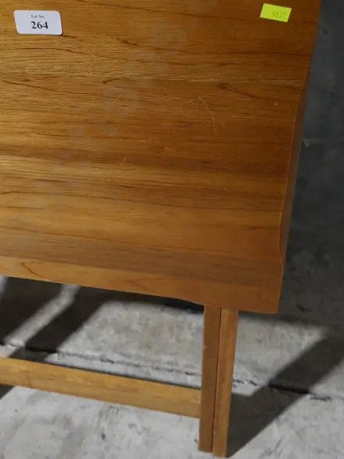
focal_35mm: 56
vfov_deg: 34.3
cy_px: 194
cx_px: 50
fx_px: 742
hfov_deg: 25.5
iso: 400
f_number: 3.6
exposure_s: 1/60
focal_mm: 16
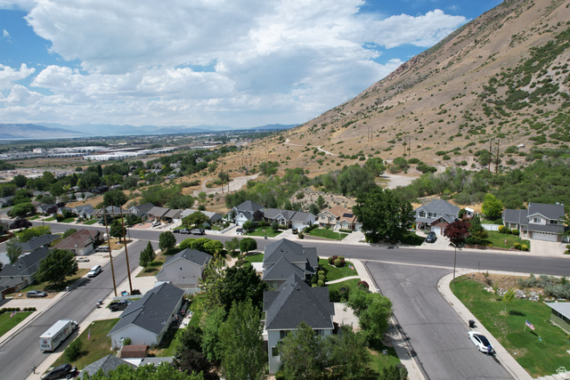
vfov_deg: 57.3
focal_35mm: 22
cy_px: 190
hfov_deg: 78.6
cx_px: 285
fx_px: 348
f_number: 2.8
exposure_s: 1/2500
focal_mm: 8.38
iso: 120
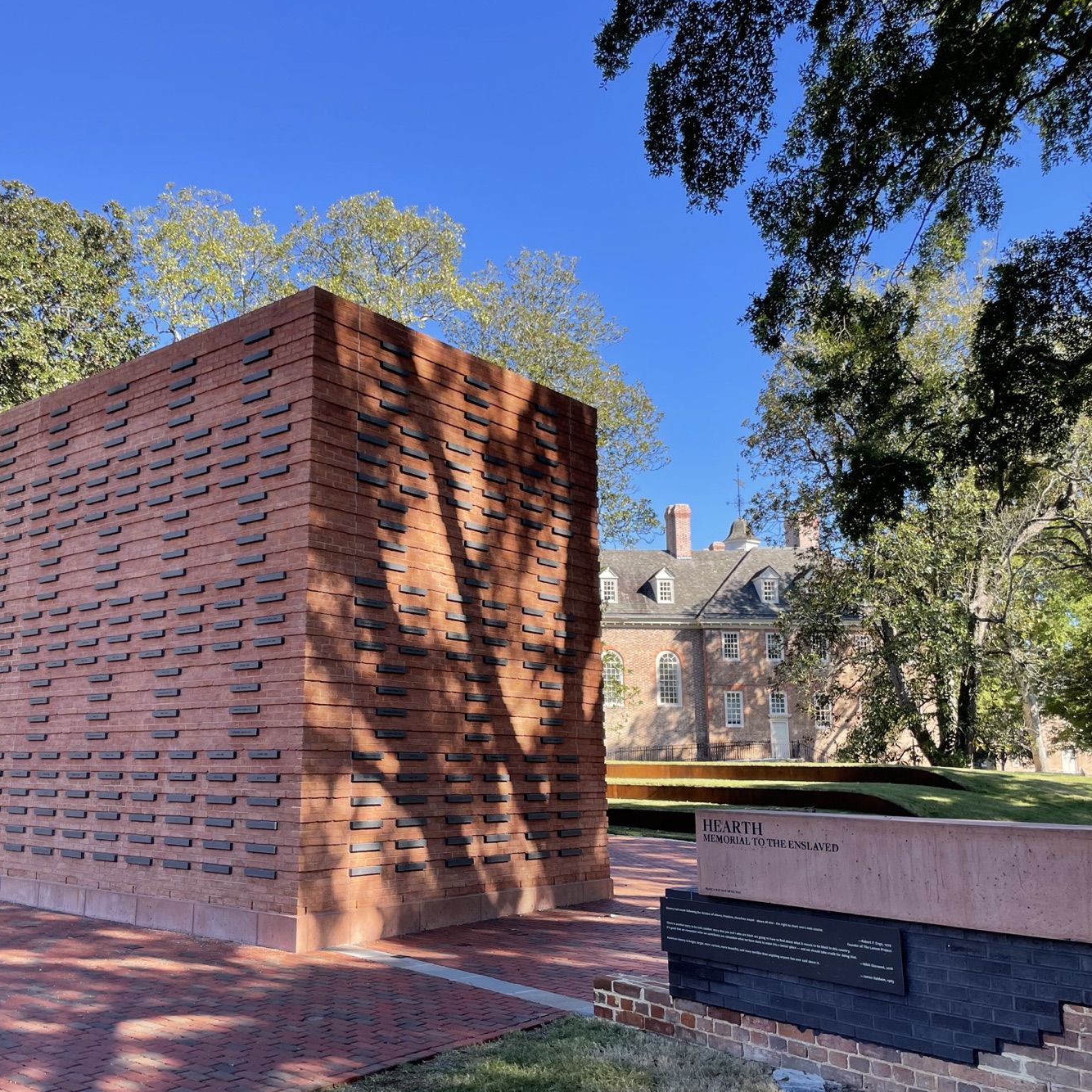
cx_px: 414
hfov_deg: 52.0
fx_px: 1106
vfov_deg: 52.5
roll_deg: -1.0
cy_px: 550
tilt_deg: +11.0
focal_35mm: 31
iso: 50
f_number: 1.6
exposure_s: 1/703
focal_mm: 4.2
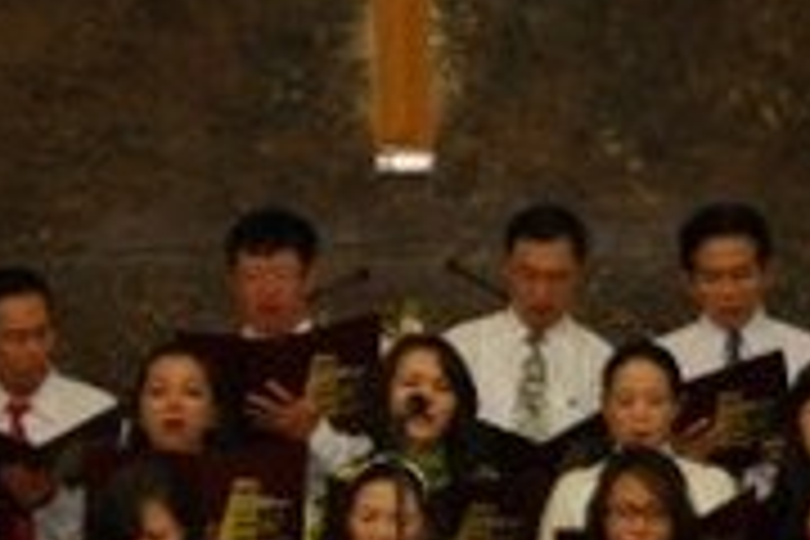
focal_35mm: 259
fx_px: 5827
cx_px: 380
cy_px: 562
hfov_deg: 8.0
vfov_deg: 5.3
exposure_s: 1/60
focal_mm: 52
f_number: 4.5
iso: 400
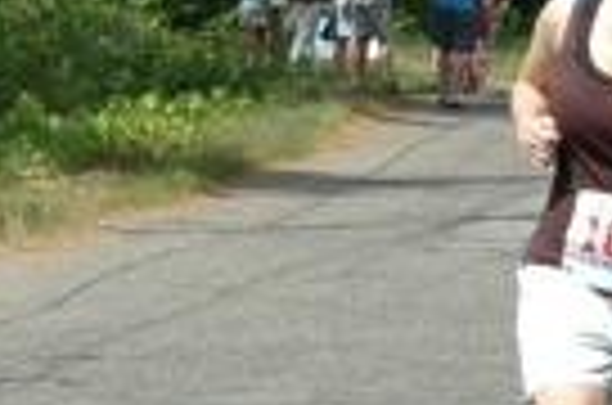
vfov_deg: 2.8
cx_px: 459
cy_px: 124
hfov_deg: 4.2
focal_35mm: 495
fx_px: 8395
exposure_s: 1/250
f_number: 8
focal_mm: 70
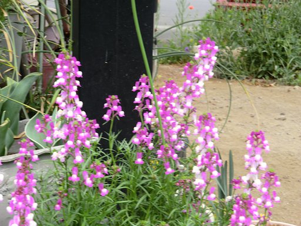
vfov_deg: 19.4
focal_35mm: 76
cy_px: 113
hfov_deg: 25.7
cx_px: 150
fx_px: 661
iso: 64
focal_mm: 13.6
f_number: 4.6
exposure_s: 1/125
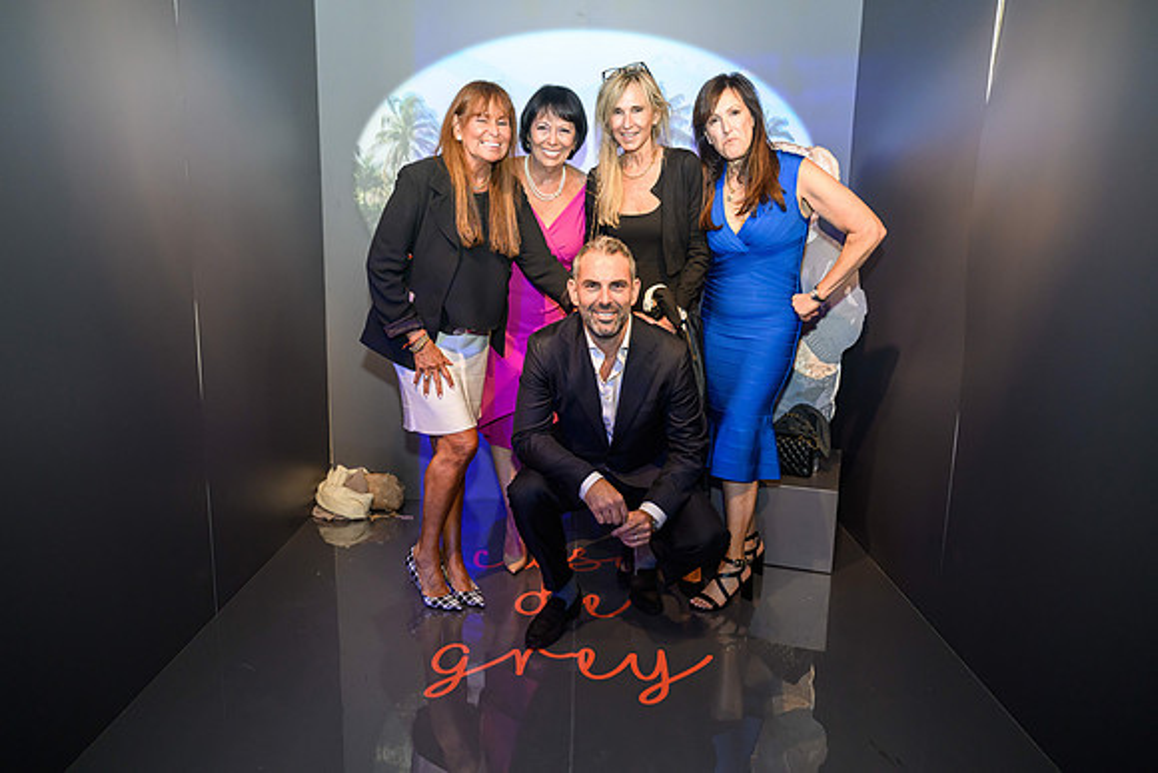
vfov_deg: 50.4
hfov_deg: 70.4
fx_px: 820
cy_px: 386
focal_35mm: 26
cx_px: 579
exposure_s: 1/160
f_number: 2.8
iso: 1600
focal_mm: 25.5
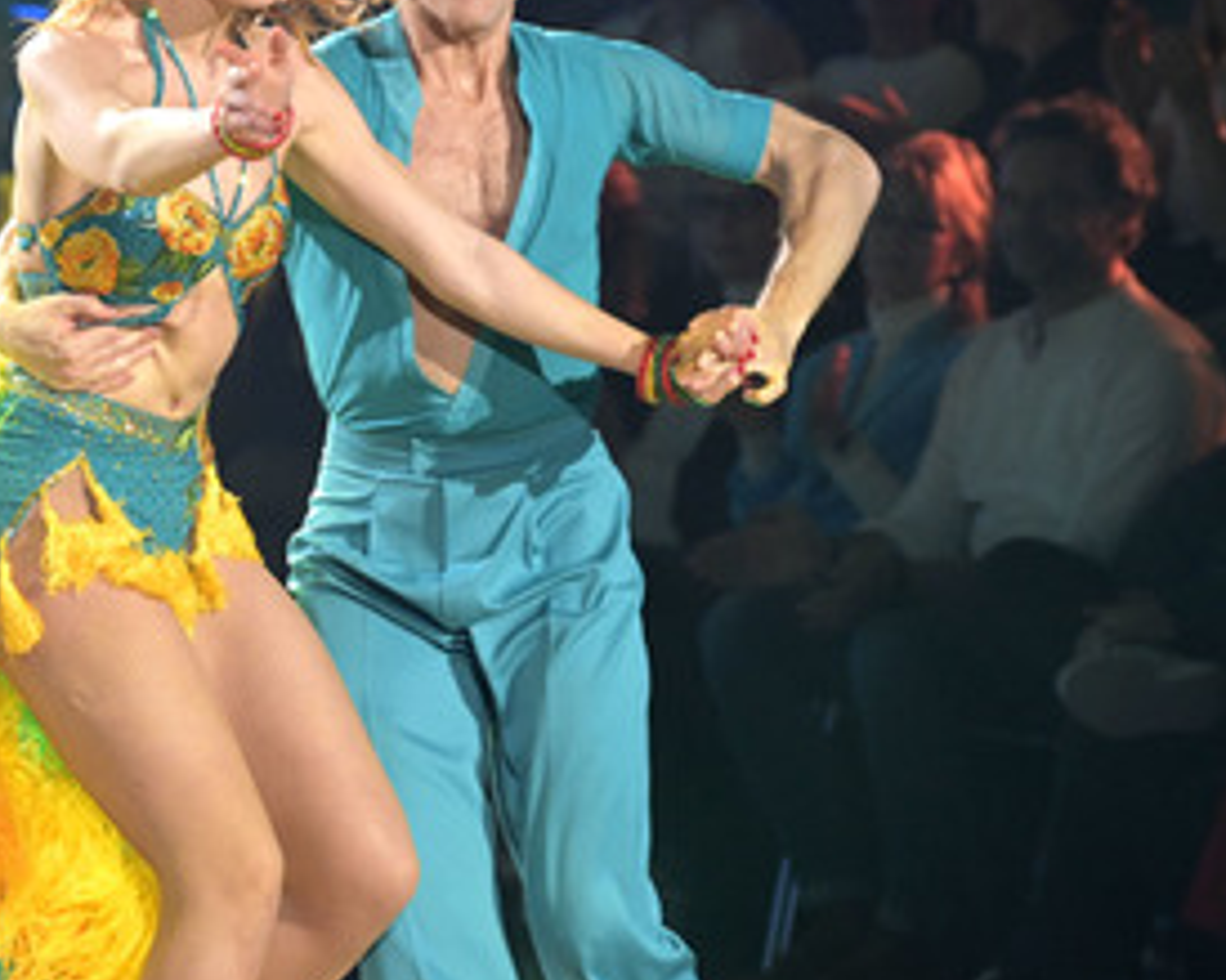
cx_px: 266
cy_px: 385
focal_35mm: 309
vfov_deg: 5.0
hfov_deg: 6.3
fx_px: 11208
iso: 6400
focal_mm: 200
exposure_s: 1/500
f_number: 5
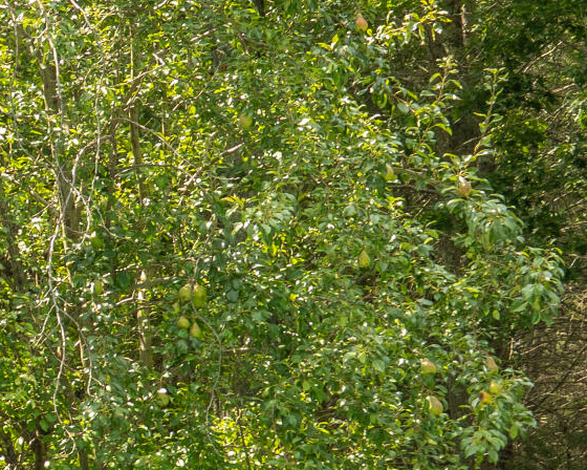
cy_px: 142
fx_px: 3579
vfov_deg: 7.5
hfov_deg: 9.1
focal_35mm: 206
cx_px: -304
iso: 50
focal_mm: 41
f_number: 10
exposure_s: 1/15
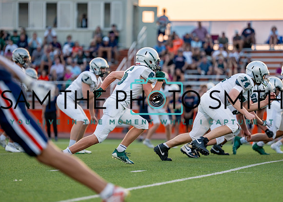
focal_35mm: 234
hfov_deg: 8.6
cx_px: 142
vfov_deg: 6.1
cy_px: 87
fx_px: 1883
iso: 640
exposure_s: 1/1000
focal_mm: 194
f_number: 2.8
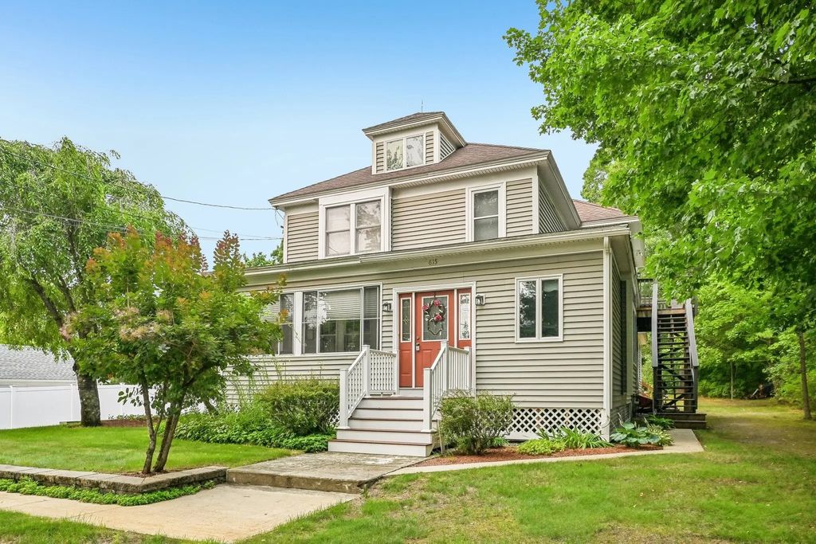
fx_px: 499
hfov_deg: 78.6
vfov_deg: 57.2
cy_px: 272
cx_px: 408
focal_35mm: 22
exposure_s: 1/250
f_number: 8
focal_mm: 22
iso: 400
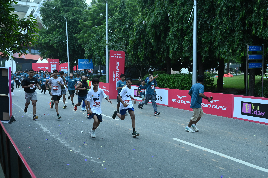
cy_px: 89
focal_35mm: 35
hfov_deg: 54.5
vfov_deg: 37.8
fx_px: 260
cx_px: 134
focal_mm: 35
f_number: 3.5
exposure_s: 1/320
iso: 1250
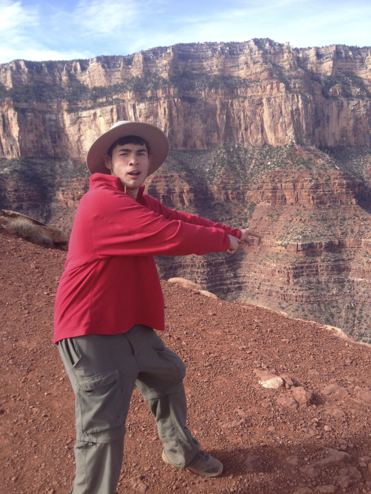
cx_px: 186
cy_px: 247
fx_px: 500
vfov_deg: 52.6
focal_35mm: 35
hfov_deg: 40.7
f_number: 2.4
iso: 50
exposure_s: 1/525
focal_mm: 4.28
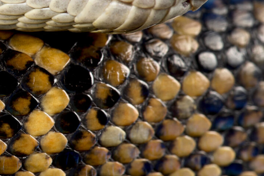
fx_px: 1657
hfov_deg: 9.0
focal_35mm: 226
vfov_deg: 6.1
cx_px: -7
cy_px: 47
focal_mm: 105
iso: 160
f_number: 16
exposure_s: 1/200
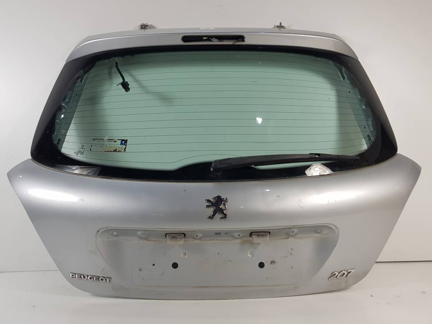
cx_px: 216
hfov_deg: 67.3
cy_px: 162
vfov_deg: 53.1
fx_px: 324
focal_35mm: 26
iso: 50
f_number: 1.7
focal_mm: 4.2
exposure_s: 1/100
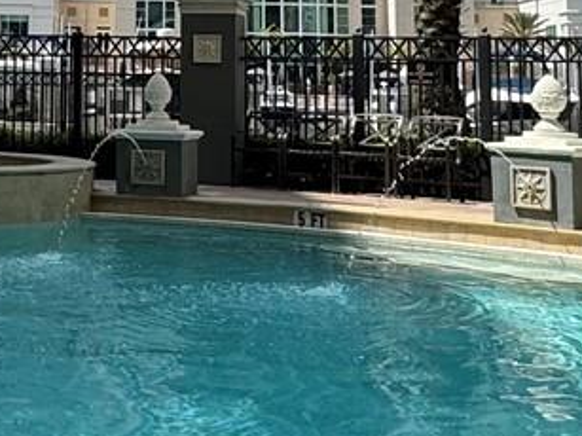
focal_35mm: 73
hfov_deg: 25.6
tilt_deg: +8.4
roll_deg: -1.2
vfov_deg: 19.1
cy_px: -82
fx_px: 1227
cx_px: 32
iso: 50
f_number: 2.2
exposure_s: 1/2770
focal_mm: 2.22
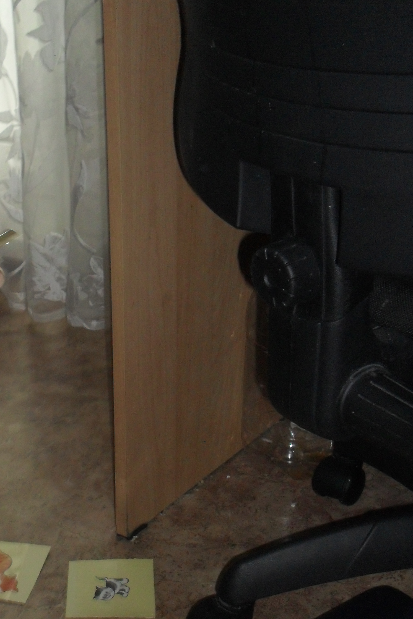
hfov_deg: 20.3
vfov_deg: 30.5
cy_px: 458
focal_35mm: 65
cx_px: 1
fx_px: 1119
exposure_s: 1/45
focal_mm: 6.3
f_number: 3.2
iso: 200
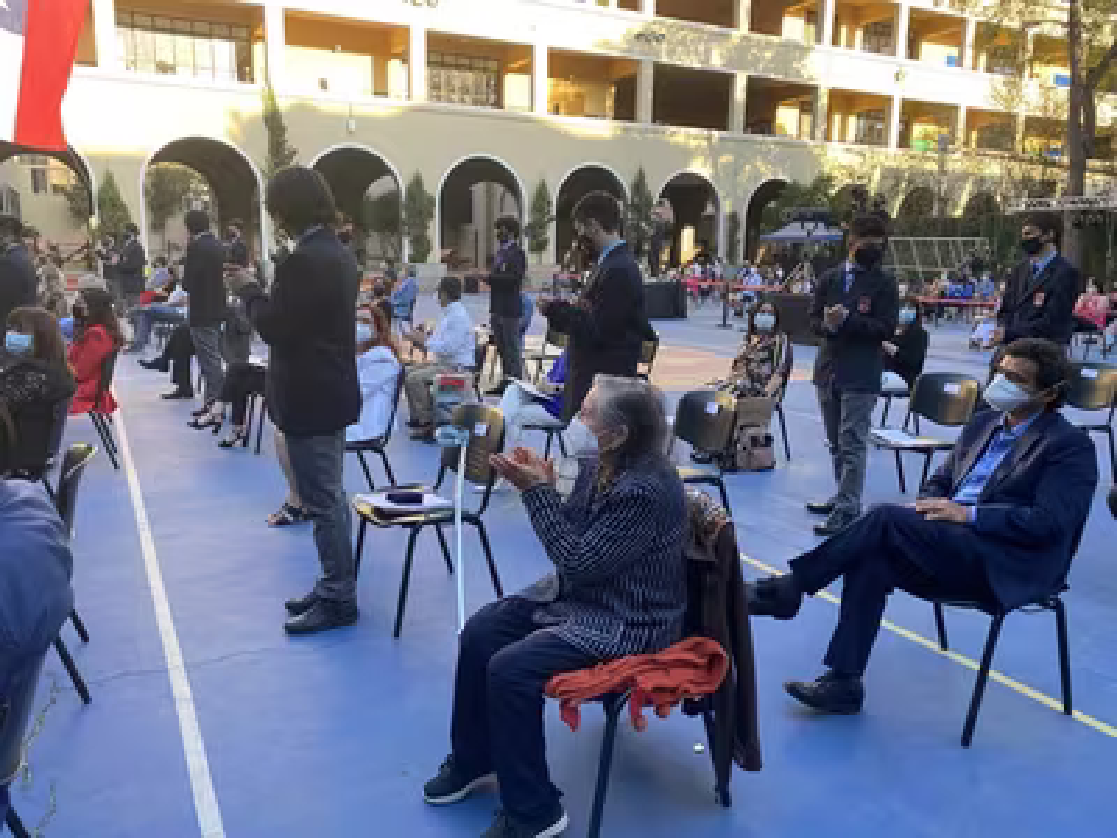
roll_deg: -1.2
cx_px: 558
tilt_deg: -11.2
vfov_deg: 53.1
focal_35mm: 26
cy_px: 419
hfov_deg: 67.3
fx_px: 839
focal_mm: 4.25
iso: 32
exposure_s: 1/190
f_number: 1.8
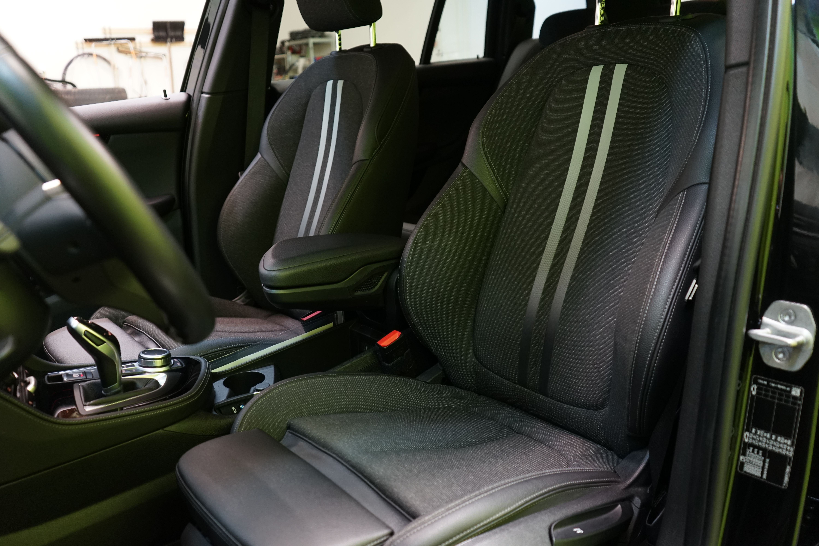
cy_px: 273
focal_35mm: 29
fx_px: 660
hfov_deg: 63.7
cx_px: 410
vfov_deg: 45.0
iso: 1250
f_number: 3.5
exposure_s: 1/30
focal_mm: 29
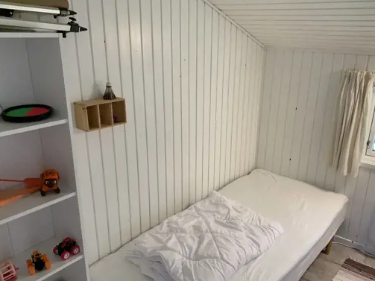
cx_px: 198
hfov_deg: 58.3
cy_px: 160
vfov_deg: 45.3
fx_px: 336
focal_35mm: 31
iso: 100
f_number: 1.8
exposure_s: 1/87
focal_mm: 4.25
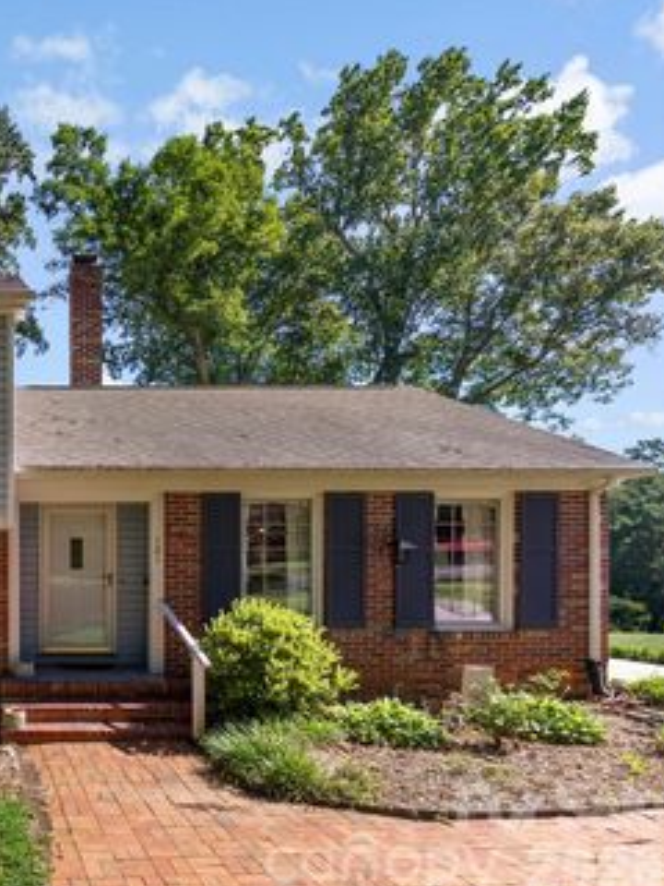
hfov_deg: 49.8
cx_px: -19
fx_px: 537
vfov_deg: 79.0
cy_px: 453
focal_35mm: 21
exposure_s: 1/2500
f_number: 4
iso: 1250
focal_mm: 14
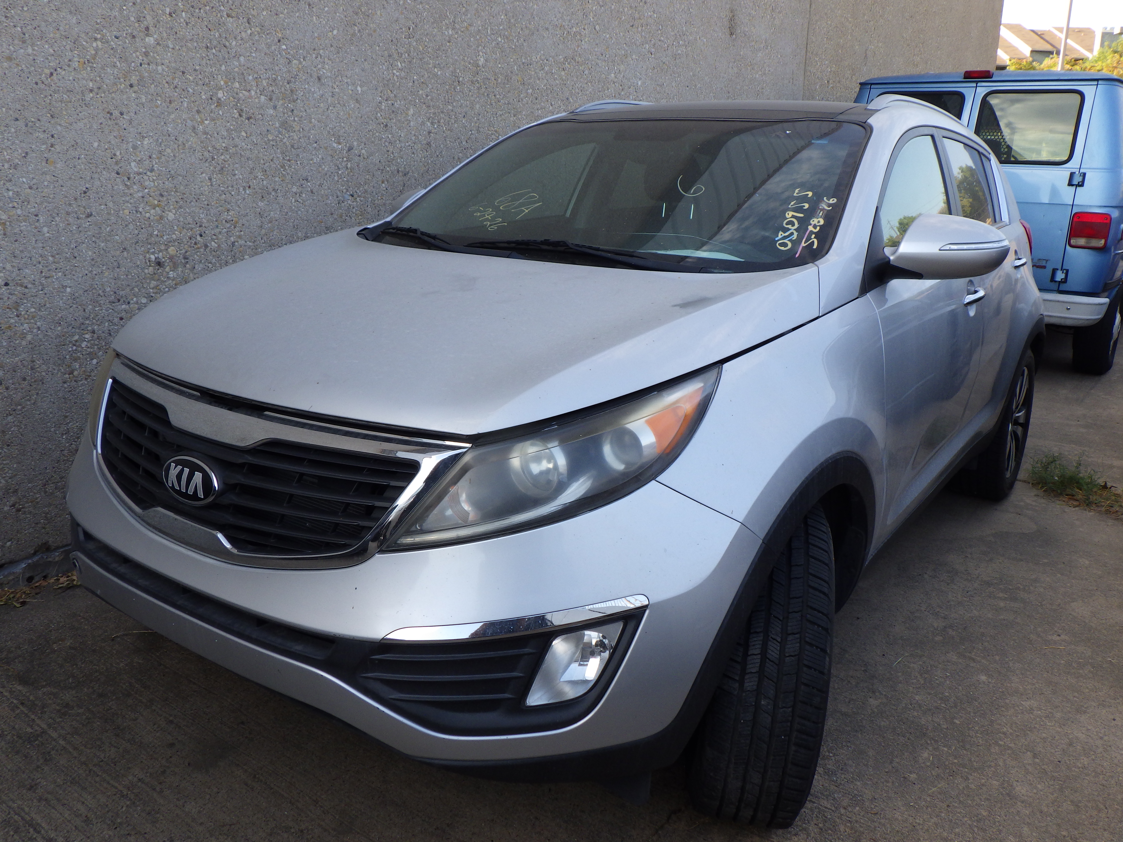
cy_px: 421
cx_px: 562
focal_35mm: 28
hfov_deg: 63.4
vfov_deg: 49.7
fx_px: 908
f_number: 4.2
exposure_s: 1/200
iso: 125
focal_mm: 5
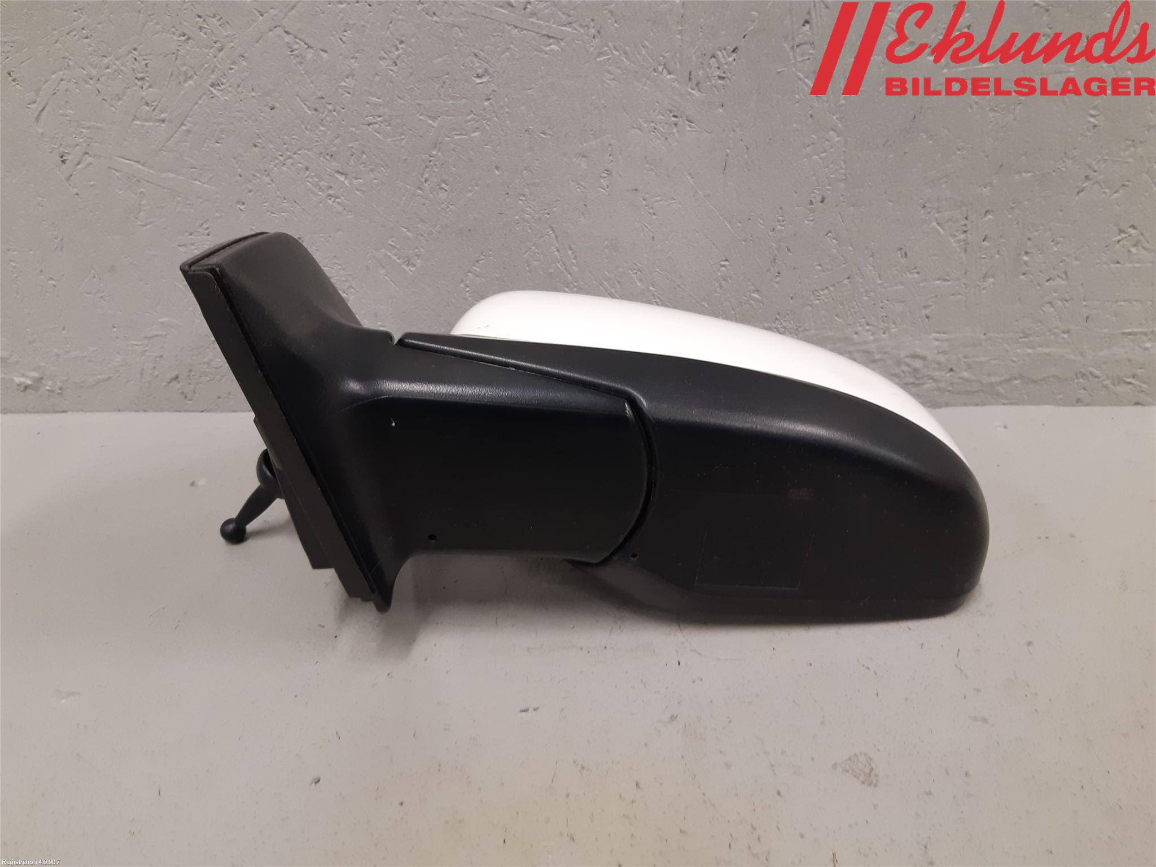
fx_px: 868
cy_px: 434
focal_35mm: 26
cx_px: 578
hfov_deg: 67.3
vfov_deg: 53.1
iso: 160
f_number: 1.7
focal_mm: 3.93
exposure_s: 1/50
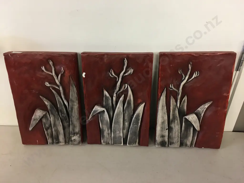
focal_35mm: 29
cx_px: 122
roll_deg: -0.3
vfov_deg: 48.2
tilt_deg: -31.1
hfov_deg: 61.7
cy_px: 92
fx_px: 204
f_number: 2.2
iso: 50
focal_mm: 4.15
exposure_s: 1/17
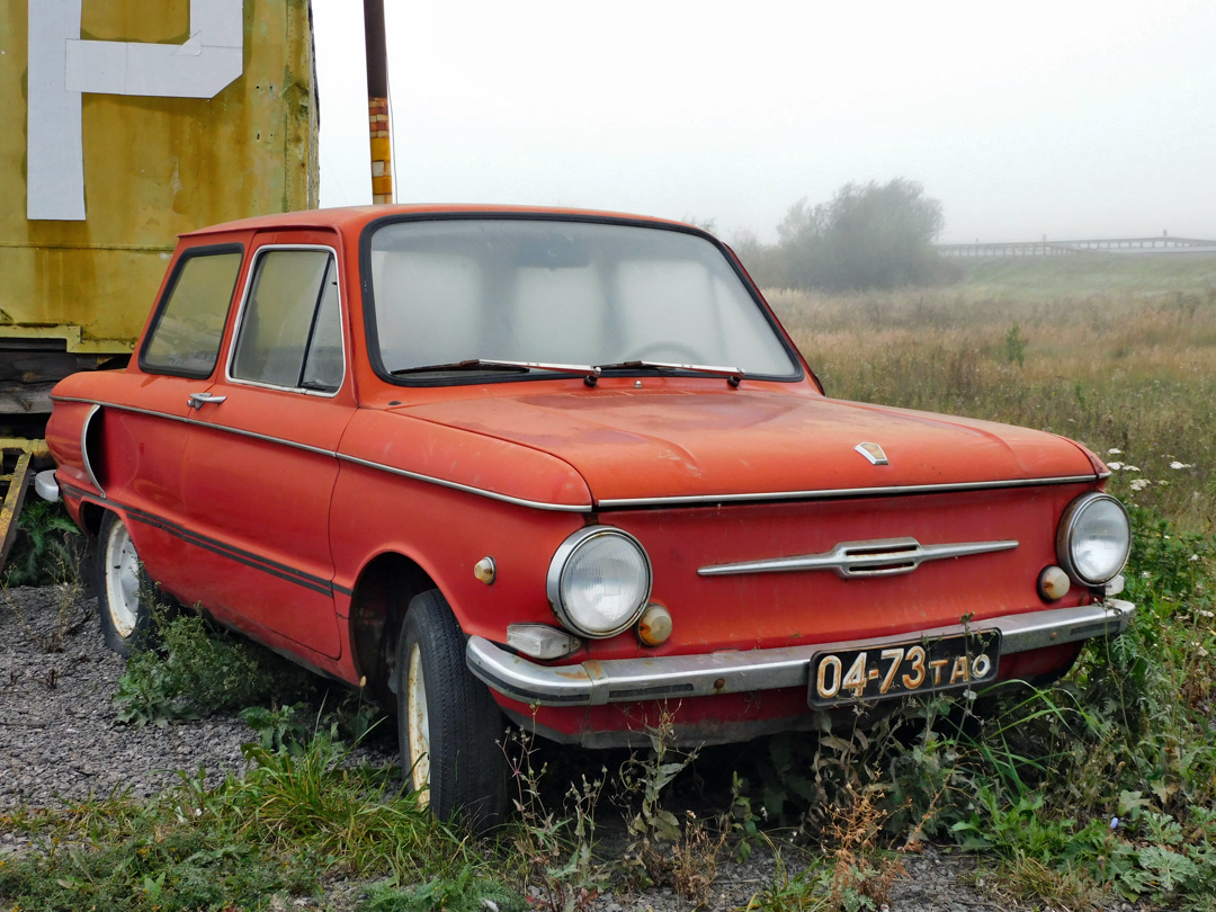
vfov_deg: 29.1
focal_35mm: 50
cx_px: 608
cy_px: 456
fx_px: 1756
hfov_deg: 38.2
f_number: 4
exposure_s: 1/250
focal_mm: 9
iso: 160
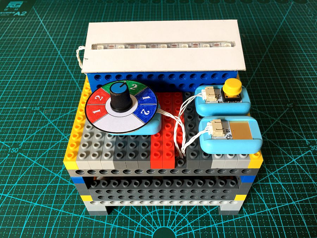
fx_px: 266
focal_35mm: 29
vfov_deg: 48.2
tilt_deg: -48.5
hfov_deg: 61.7
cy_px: 119
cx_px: 158
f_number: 2.2
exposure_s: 1/33
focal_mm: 4.15
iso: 25
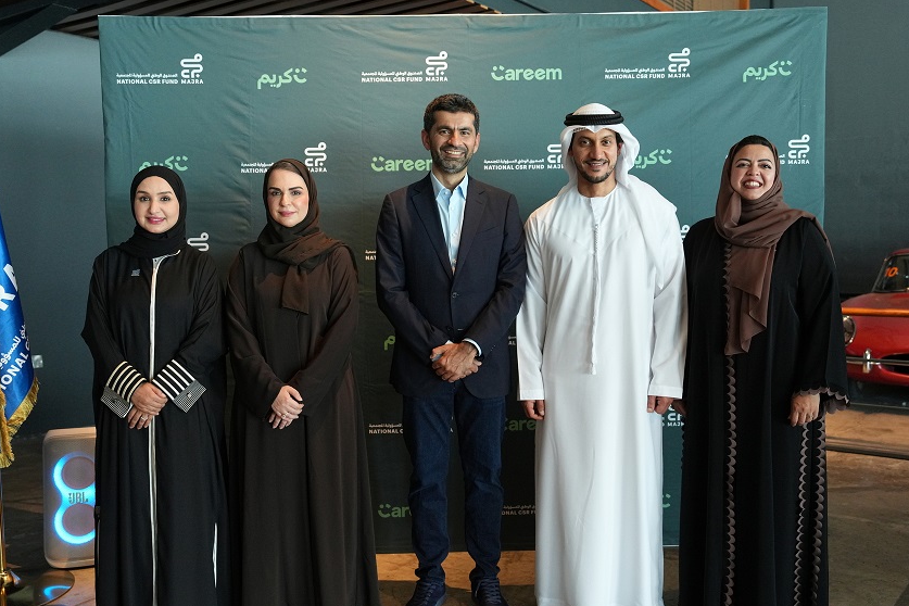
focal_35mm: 33
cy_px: 301
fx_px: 833
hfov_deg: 57.2
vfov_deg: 40.0
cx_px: 462
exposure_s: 1/200
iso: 3200
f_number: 2.8
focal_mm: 31
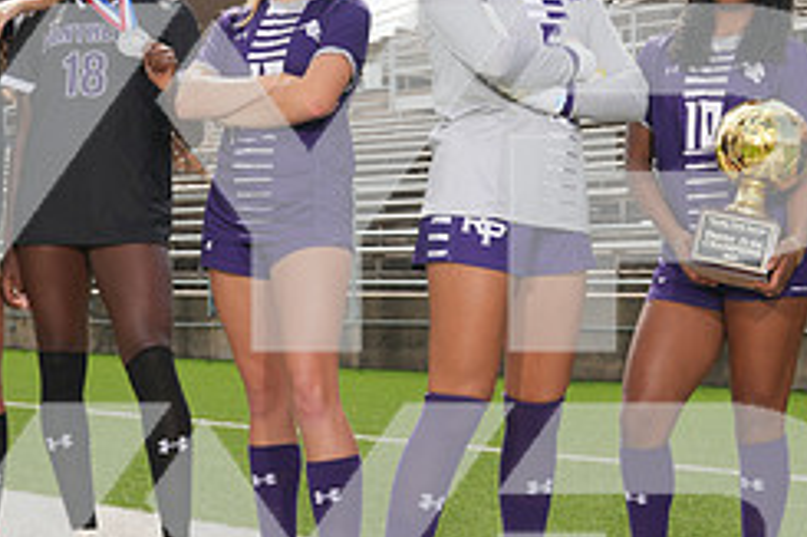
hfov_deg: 24.5
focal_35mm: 83
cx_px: 445
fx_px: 1859
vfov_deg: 16.4
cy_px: 180
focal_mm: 35
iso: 125
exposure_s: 1/200
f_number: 9
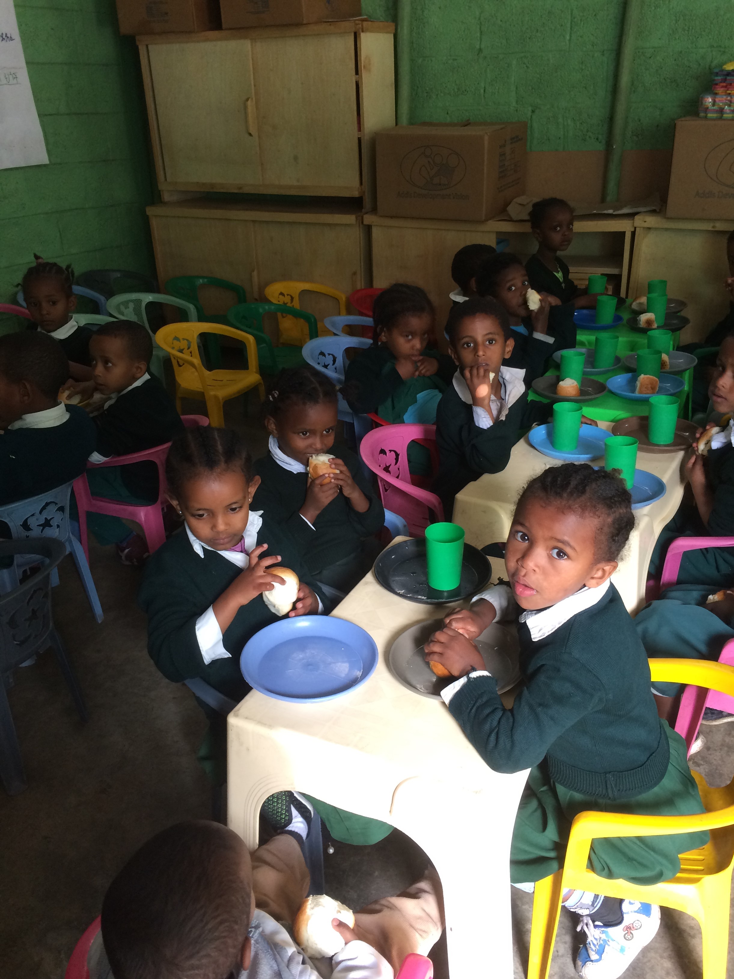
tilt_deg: -25.7
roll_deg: +1.1
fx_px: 820
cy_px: 490
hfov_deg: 48.2
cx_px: 367
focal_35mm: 29
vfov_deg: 61.7
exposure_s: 1/33
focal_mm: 4.15
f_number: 2.2
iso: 125
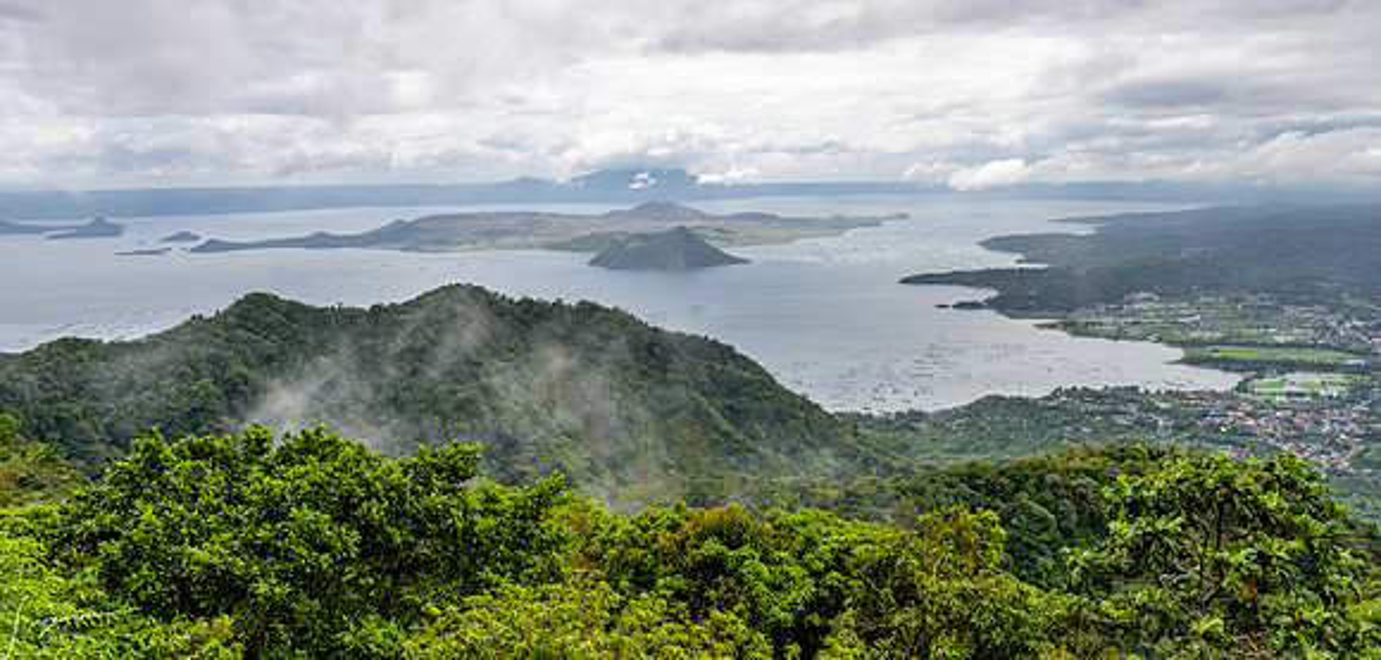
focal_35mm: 30
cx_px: 717
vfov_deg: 34.9
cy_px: 338
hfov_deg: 66.6
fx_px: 1051
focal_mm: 24
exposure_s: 1/200
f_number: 8
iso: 125
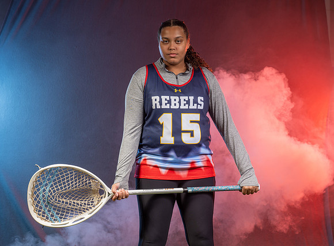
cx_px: 181
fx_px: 983
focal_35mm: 103
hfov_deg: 19.3
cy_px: 119
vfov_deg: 14.3
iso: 64
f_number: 6.3
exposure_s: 1/200
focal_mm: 90
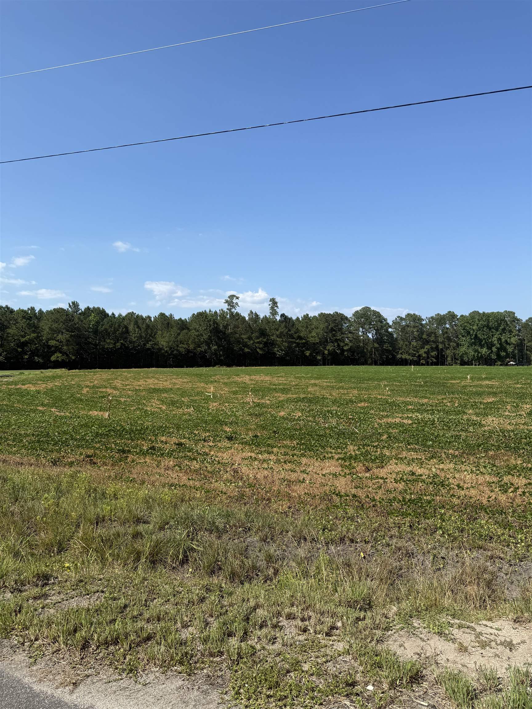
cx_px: 266
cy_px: 354
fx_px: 492
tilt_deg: +1.5
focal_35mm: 24
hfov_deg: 56.8
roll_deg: -1.3
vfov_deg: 71.6
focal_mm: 6.76
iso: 80
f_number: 1.78
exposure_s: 1/4405
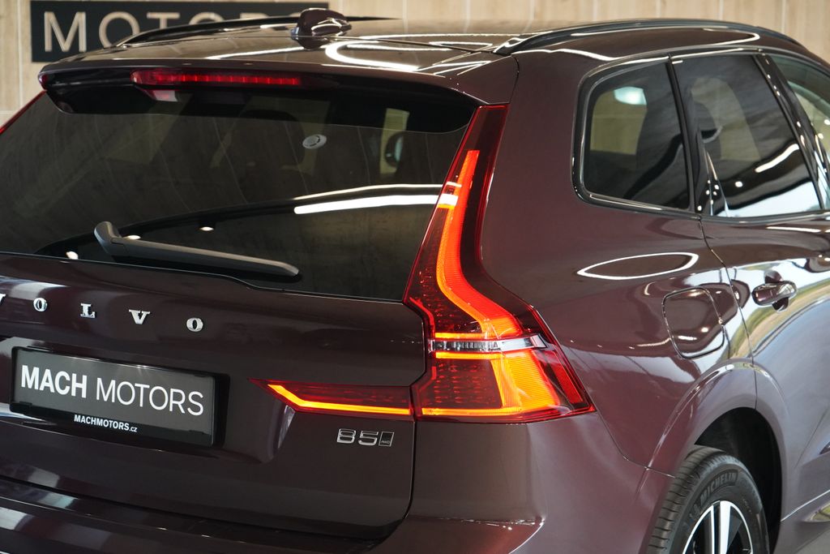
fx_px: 1614
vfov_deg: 19.5
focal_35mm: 70
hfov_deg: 28.8
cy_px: 277
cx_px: 415
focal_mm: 70
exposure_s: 1/160
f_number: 5.6
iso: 8000
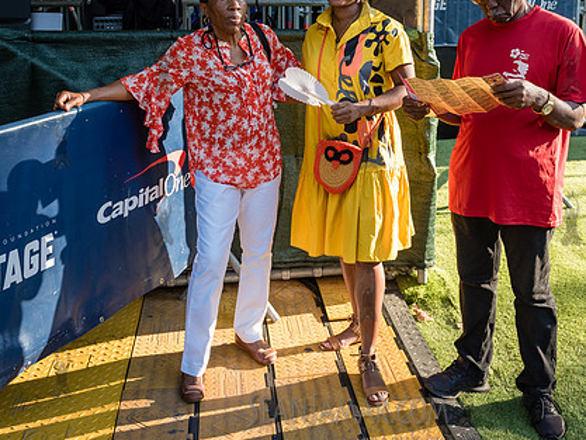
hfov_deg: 42.9
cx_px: 326
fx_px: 745
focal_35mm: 44
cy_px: 76
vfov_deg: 31.8
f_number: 4.5
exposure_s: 1/250
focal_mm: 24
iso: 500
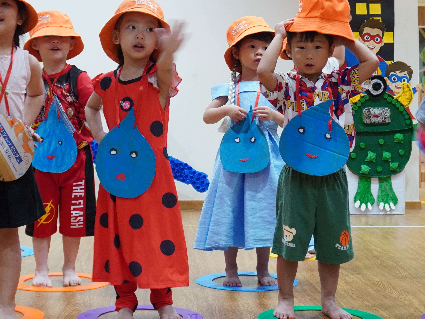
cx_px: 174
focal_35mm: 75
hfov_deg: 25.9
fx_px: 922
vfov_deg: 19.4
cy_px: 58
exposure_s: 1/40
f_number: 4
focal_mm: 23
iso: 500
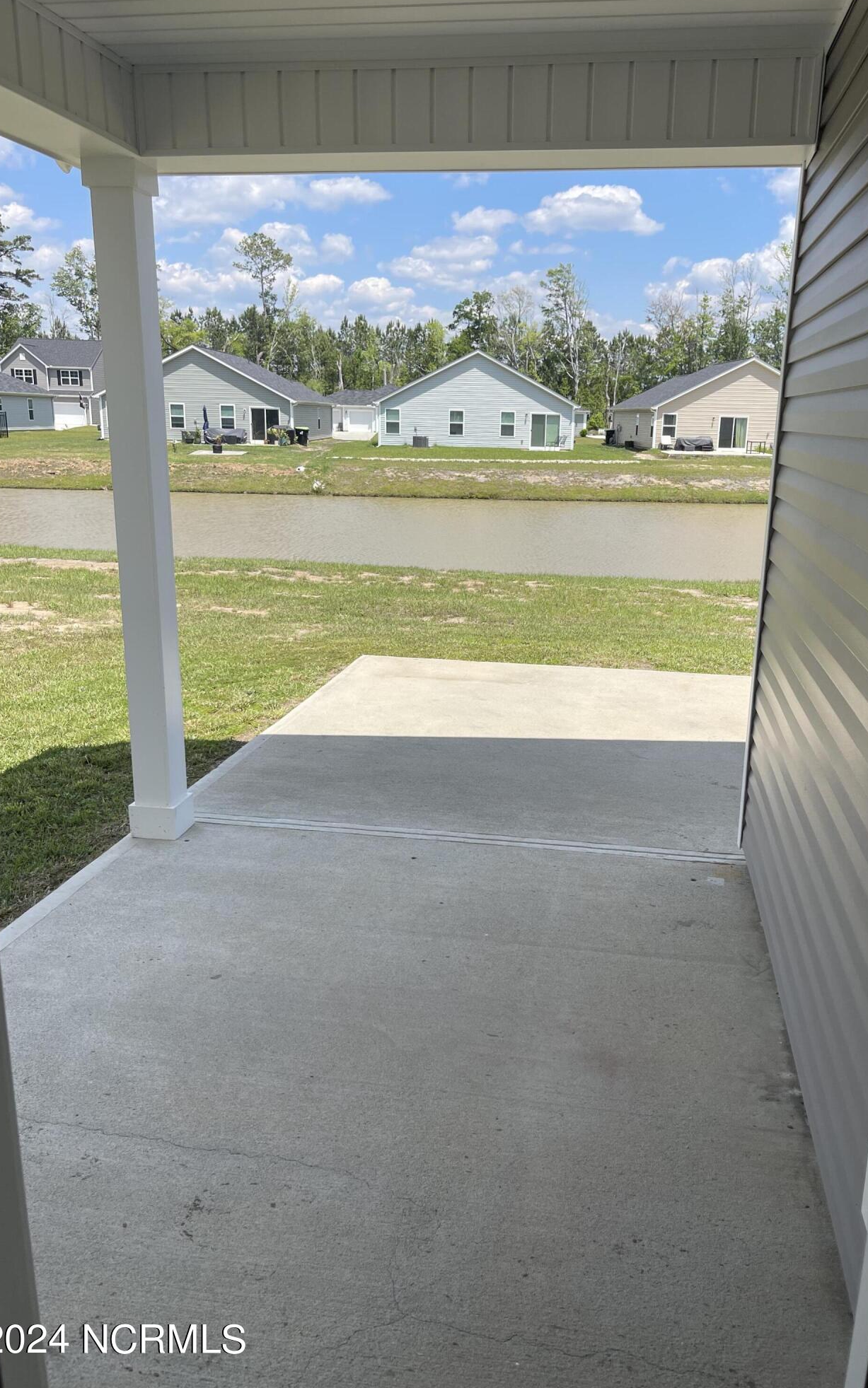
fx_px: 1022
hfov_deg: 46.0
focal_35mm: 27
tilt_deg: -15.9
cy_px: 697
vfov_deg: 68.4
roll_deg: -0.6
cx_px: 480
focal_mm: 5.1
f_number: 1.6
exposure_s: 1/3257
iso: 32
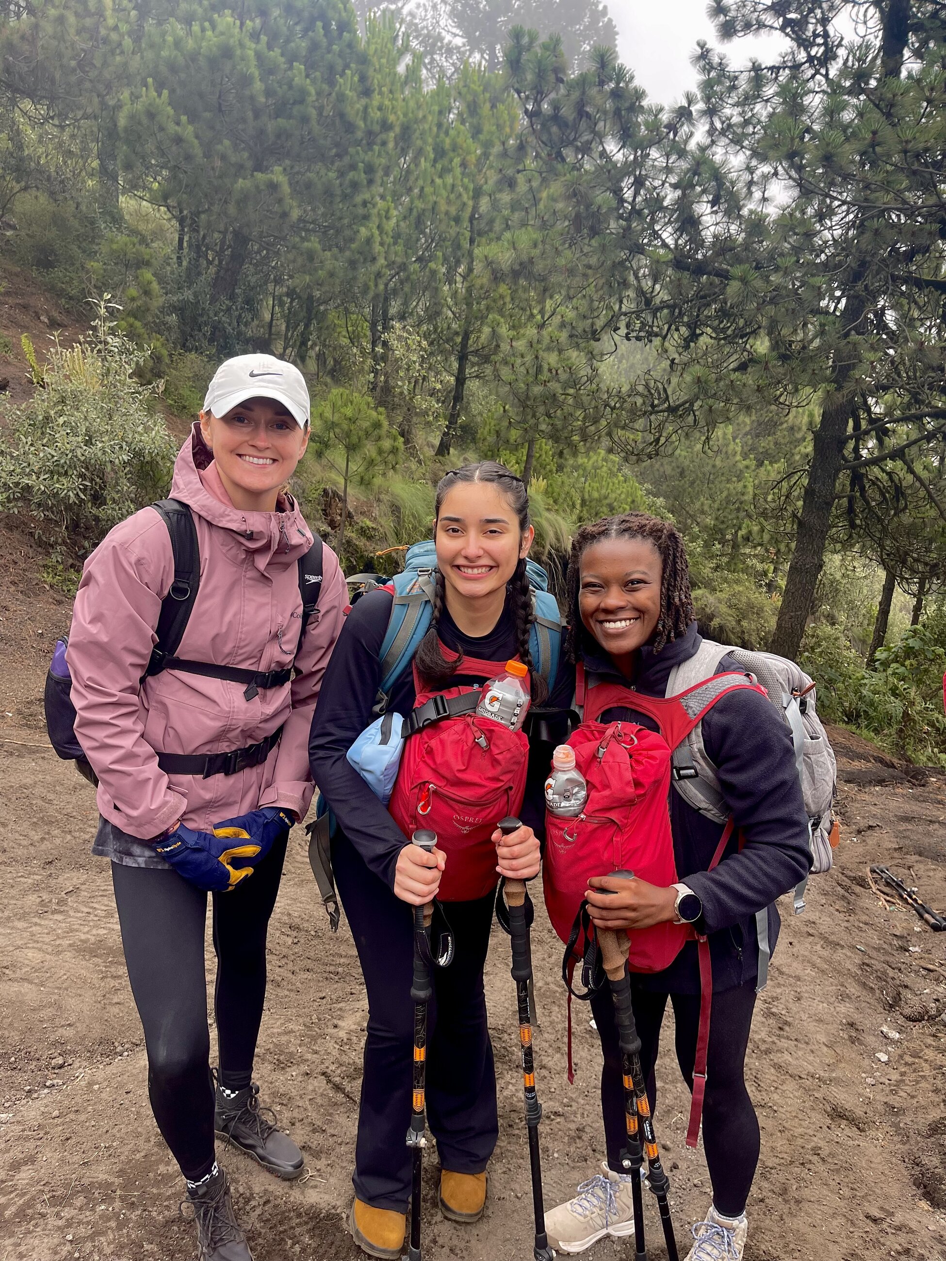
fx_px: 911
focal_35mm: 25
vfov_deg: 69.4
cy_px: 630
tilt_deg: -14.0
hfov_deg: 54.9
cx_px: 473
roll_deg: -0.3
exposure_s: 1/755
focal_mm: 5.1
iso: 32
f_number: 1.6
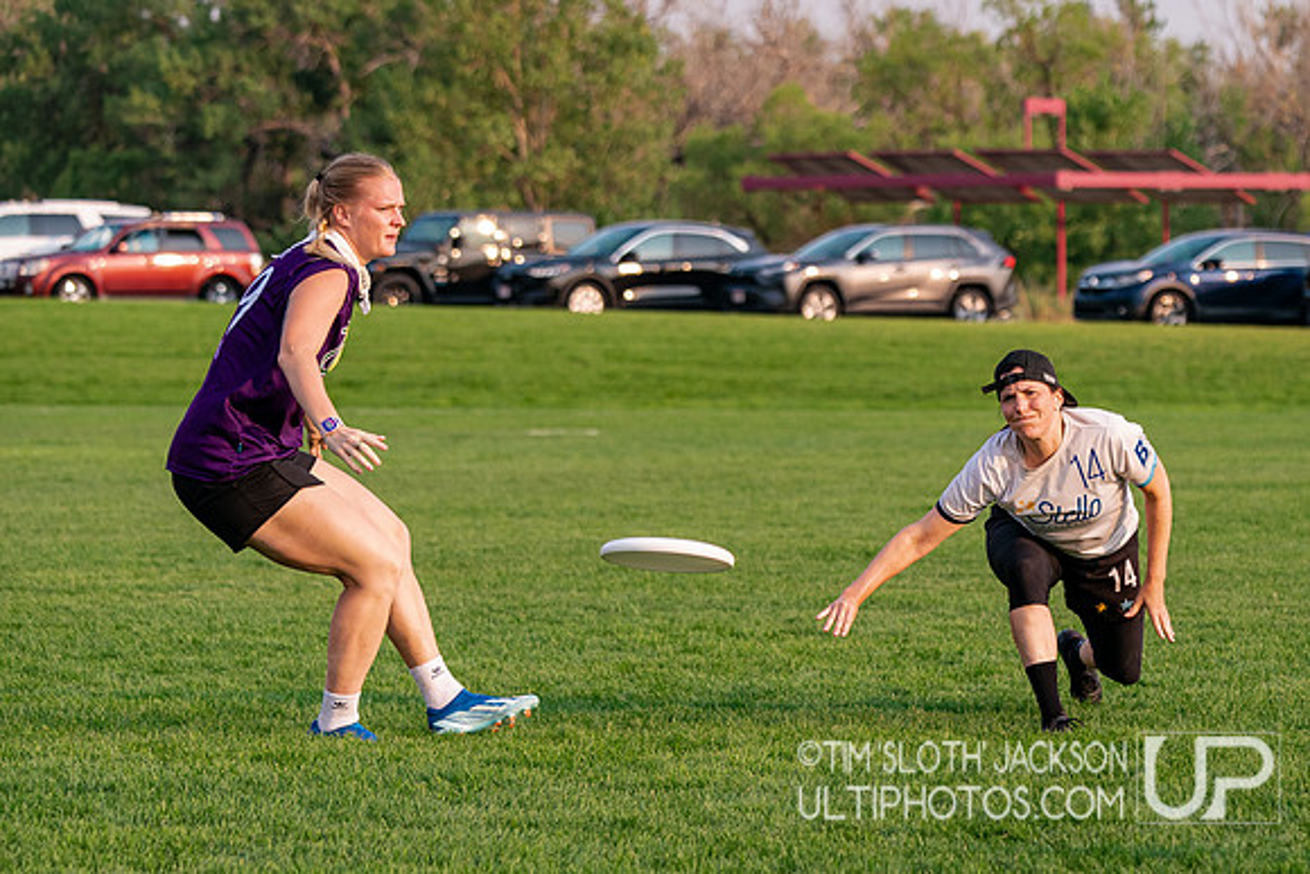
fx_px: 6376
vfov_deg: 7.8
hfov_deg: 11.7
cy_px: 545
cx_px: 1018
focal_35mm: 175
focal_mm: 109
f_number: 4
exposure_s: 1/2000
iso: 640
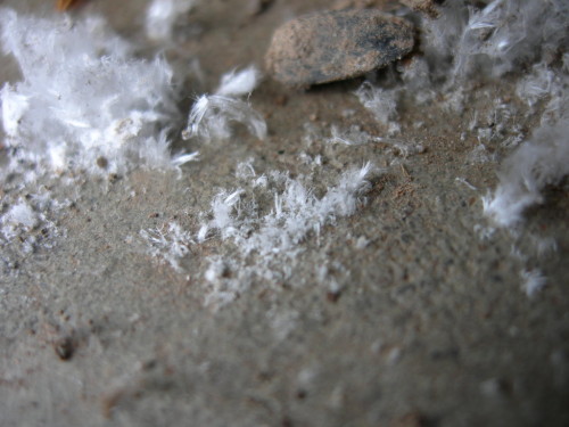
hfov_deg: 49.0
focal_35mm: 38
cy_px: 214
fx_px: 625
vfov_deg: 37.7
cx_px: 284
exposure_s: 1/37.4
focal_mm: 7.8
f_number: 2.8
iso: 50
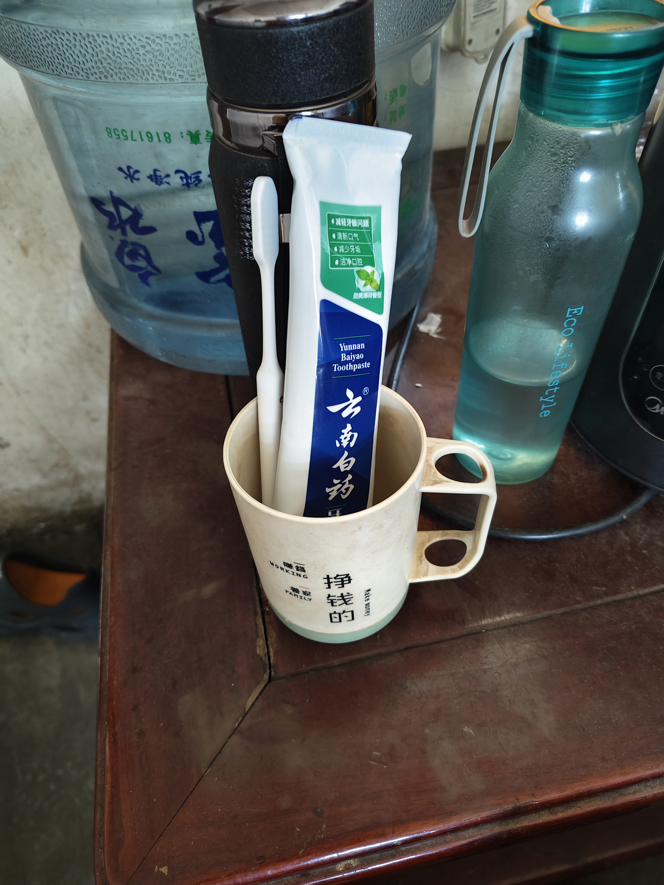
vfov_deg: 73.9
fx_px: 588
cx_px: 332
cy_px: 442
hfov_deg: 58.9
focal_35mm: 23
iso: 1680
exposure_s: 1/20
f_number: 1.88
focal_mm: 5.56
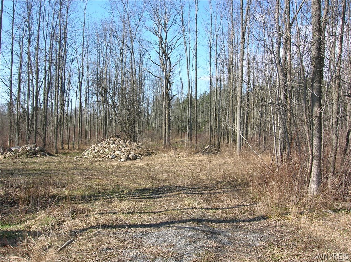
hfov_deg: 54.0
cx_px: 176
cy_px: 131
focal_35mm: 34
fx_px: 344
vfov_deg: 41.7
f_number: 4.9
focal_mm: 5.7
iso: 50
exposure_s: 1/198
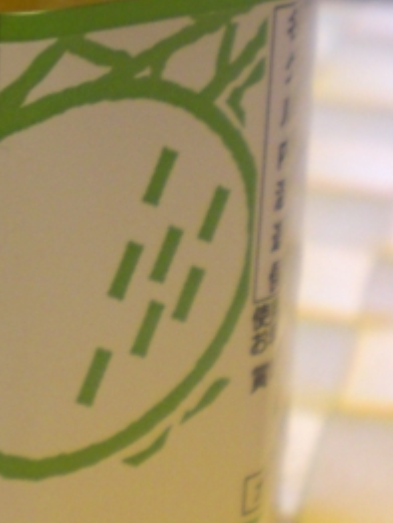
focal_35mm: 116
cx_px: -142
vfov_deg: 16.9
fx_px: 1753
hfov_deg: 12.3
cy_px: 144
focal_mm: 6.3
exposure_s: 1/13
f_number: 3.1
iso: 200
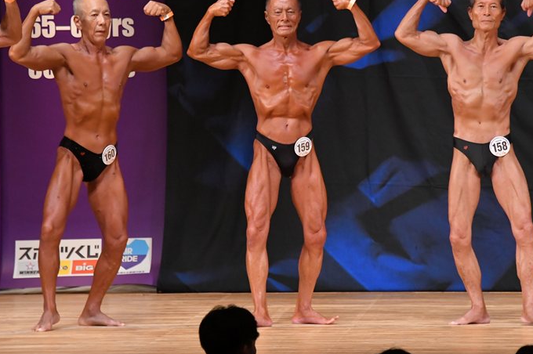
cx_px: 292
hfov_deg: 6.3
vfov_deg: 4.2
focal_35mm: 325
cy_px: 154
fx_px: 4807
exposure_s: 1/400
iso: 5000
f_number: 5.6
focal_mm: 190
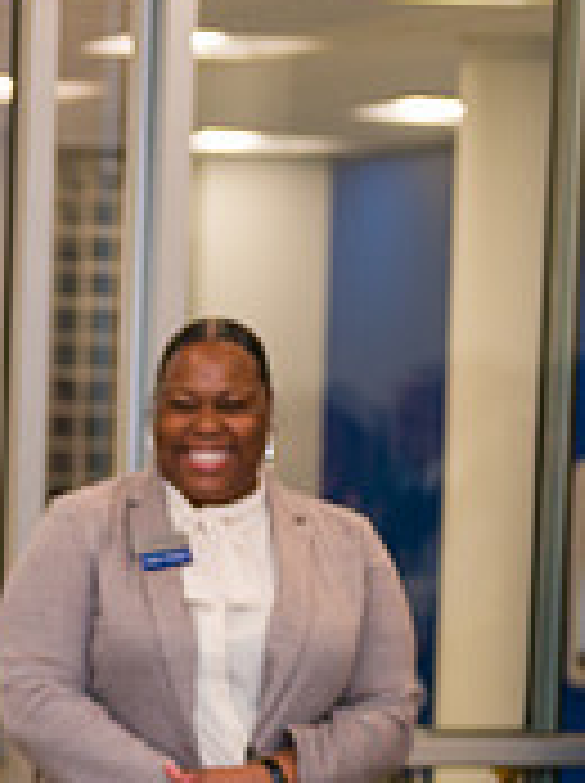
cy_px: 729
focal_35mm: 167
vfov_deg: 11.8
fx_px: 3772
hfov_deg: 8.6
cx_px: -342
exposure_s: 1/200
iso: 400
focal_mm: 52
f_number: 3.2
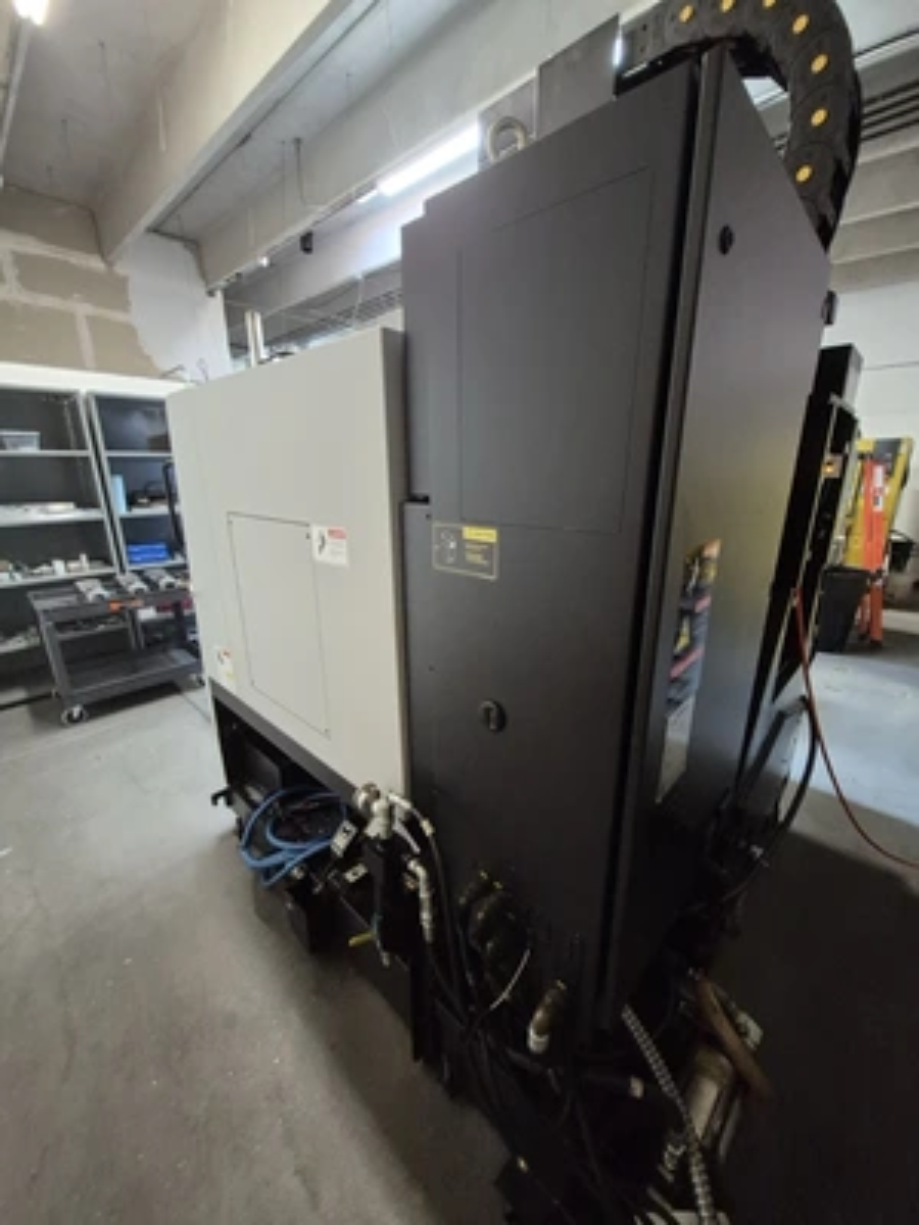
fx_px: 460
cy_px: 612
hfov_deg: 89.9
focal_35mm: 13
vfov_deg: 106.2
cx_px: 460
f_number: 2.2
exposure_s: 1/60
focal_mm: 1.74
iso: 1250
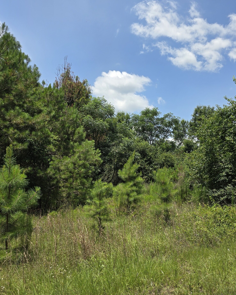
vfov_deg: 61.7
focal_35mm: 28
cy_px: 176
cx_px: 123
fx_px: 244
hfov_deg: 51.5
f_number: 1.7
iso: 12
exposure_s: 1/790
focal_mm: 6.3
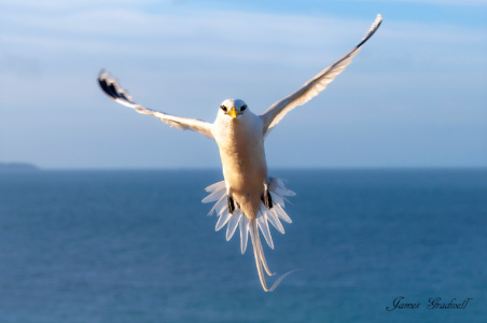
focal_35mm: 117
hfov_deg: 17.5
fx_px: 1580
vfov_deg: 11.7
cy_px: 162
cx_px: 244
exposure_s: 1/1600
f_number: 5.6
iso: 400
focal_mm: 78
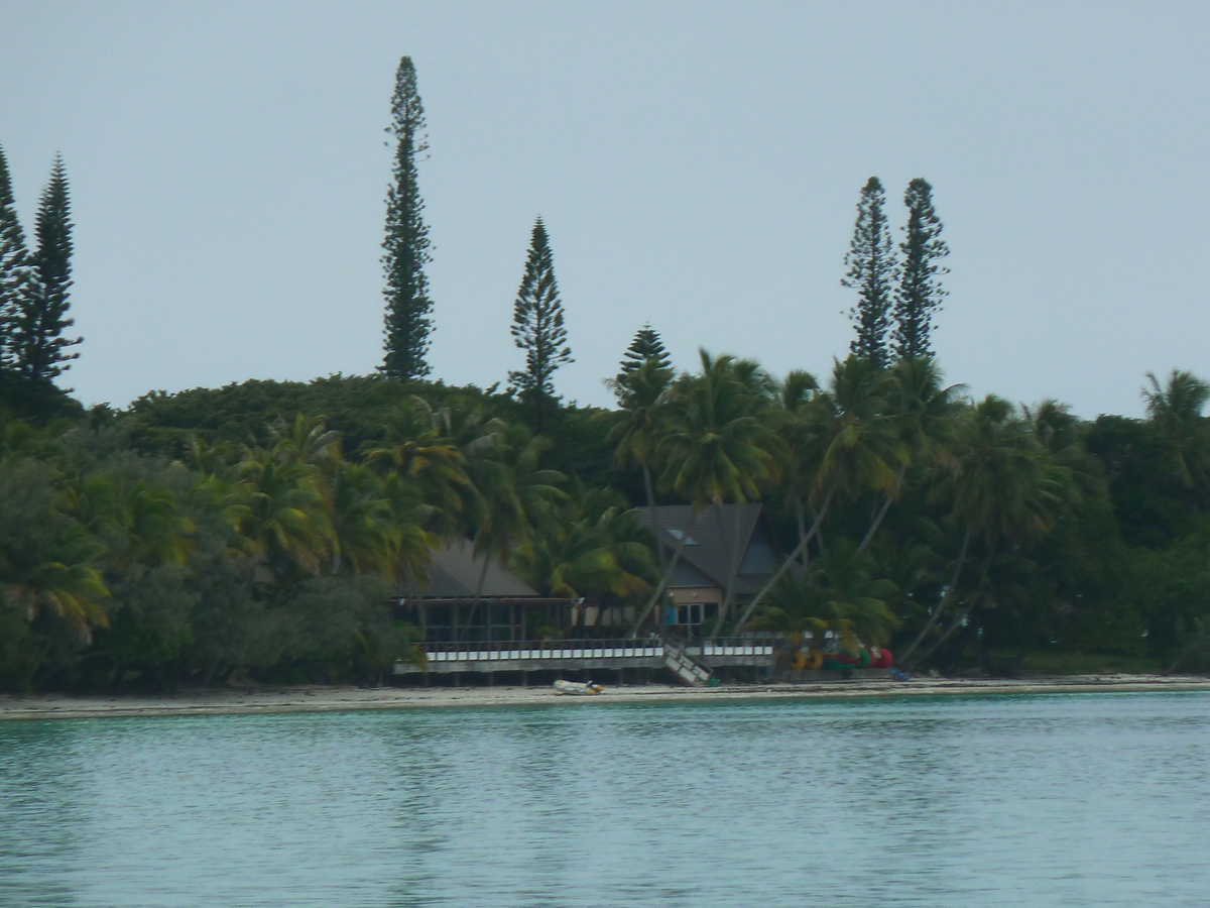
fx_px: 13947
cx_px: 605
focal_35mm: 399
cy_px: 454
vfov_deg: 3.7
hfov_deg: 5.0
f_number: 4.9
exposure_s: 1/160
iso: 80
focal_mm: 49.2
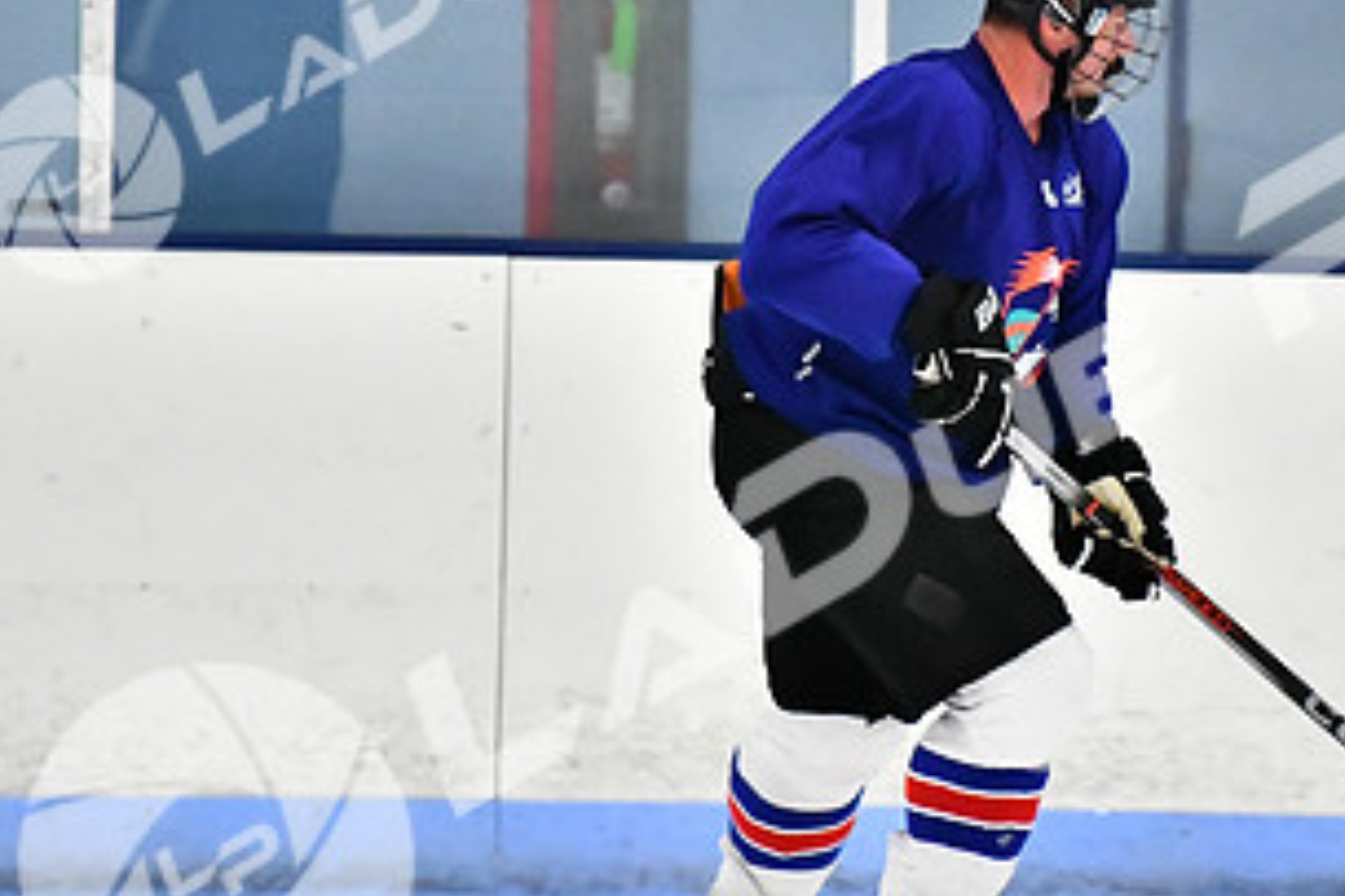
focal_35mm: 571
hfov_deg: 3.6
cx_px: 997
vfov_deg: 2.4
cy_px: 408
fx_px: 21321
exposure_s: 1/1600
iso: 8000
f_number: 2.8
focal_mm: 200
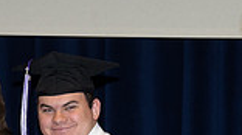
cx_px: 71
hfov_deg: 6.3
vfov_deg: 3.5
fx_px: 2184
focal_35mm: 341
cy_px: 303
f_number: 5.6
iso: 640
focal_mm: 75
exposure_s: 1/80
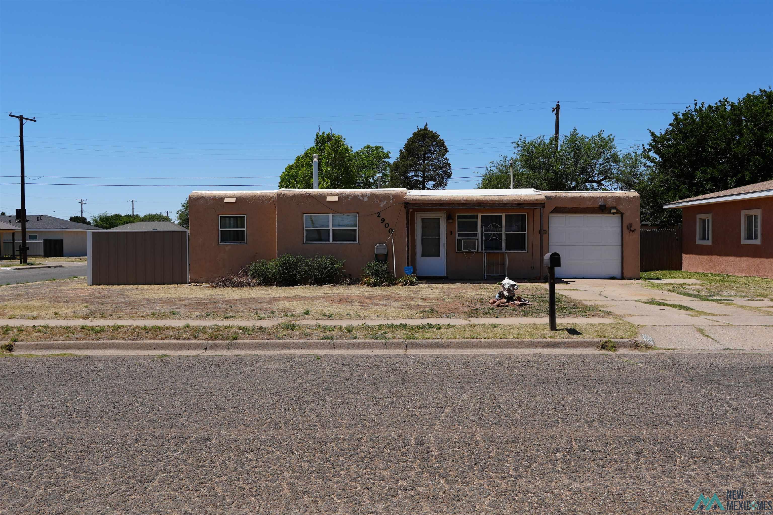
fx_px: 644
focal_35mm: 30
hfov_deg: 61.9
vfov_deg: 43.6
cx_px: 386
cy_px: 258
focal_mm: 20
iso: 100
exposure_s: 1/1000
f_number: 5
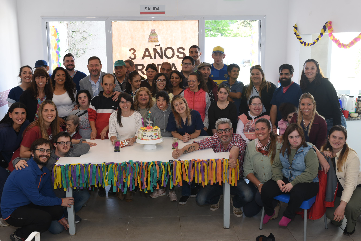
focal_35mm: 39
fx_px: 391
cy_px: 110
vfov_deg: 34.2
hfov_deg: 49.5
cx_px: 177
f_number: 5.6
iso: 640
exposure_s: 1/160
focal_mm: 35
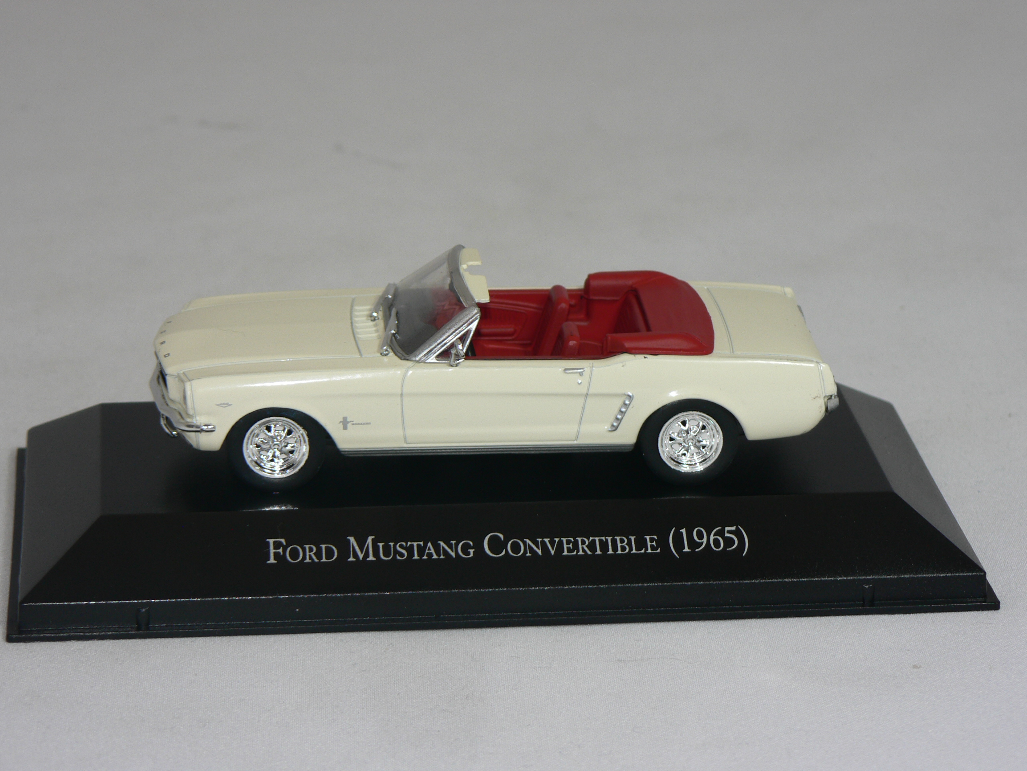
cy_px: 386
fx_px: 3620
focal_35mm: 122
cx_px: 514
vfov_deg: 12.1
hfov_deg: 16.1
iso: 80
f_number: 3.2
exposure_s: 1/60
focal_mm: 20.3
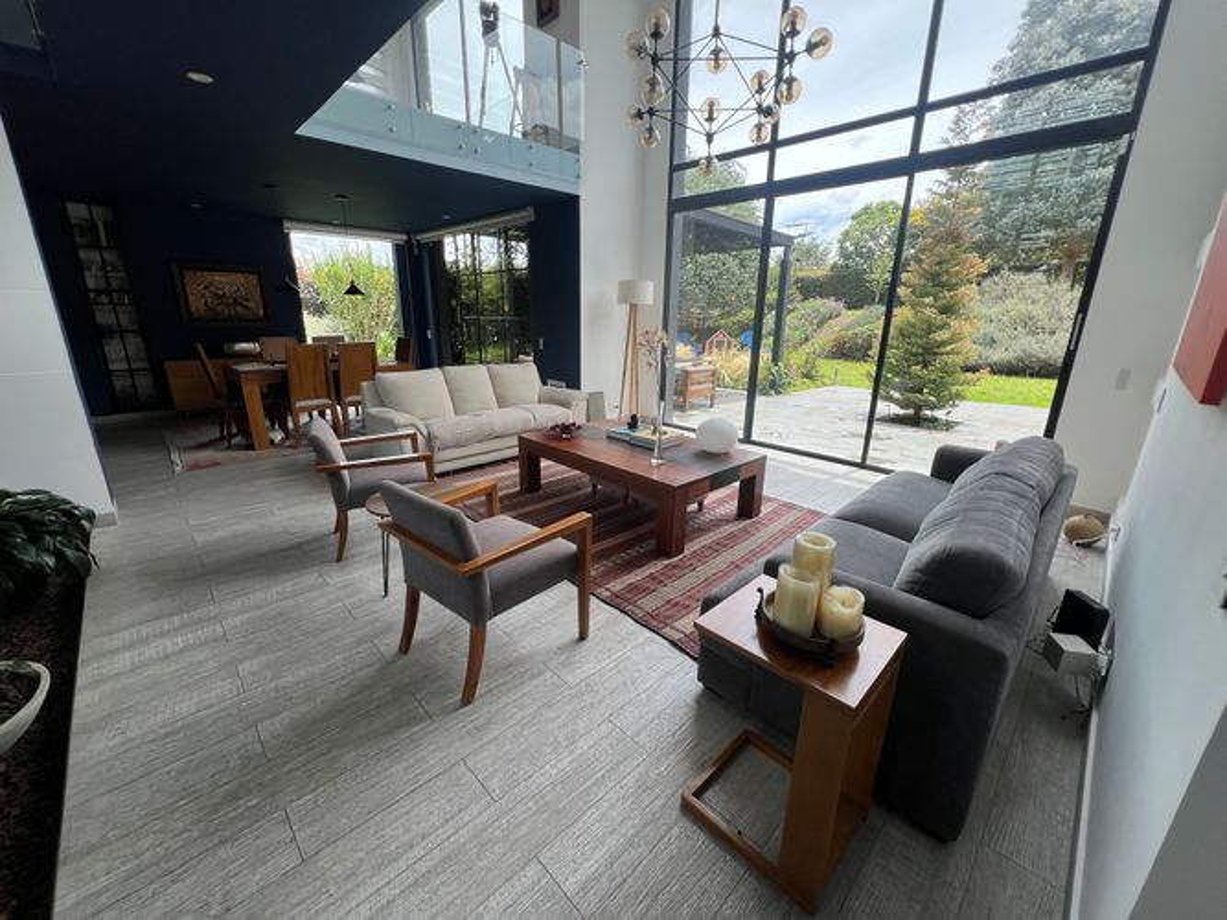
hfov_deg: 106.2
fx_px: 461
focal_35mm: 13
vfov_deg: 89.9
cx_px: 614
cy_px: 460
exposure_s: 1/304
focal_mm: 1.57
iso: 32
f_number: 1.8
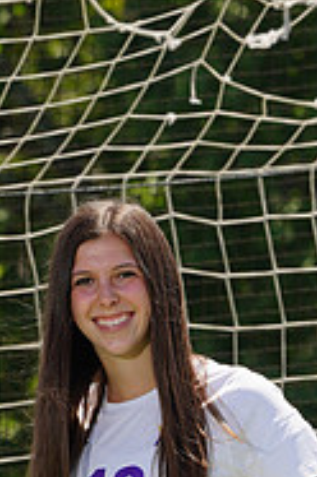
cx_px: 41
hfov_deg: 1.7
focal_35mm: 814
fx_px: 10791
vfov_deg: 2.5
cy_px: 673
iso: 200
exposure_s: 1/250
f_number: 13
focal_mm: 262
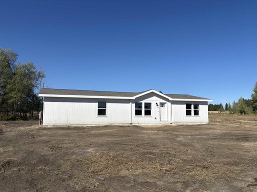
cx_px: 128
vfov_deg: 53.1
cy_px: 96
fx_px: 193
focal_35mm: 26
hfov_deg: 67.3
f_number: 1.6
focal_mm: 5.96
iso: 50
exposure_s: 1/6329
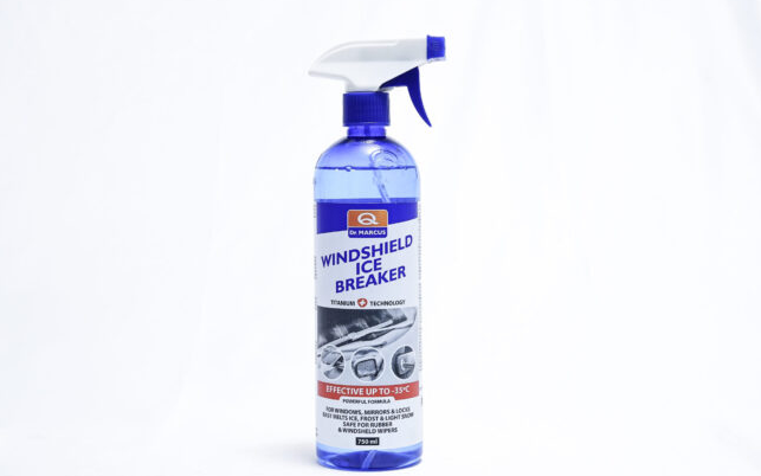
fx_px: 1452
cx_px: 385
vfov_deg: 18.6
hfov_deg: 29.4
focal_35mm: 70
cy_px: 240
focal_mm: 63
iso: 3200
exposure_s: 1/250
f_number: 8
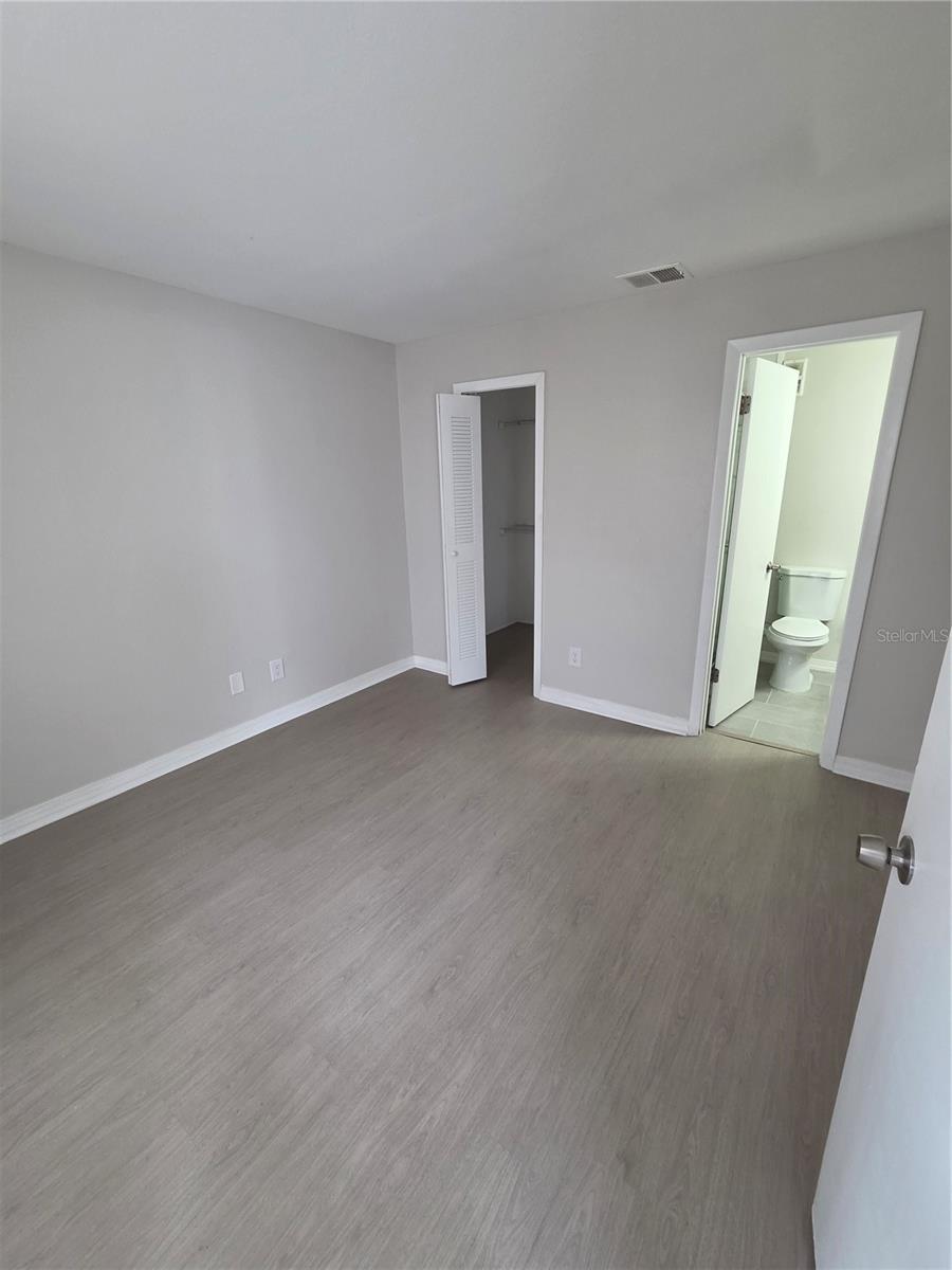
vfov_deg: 106.2
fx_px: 477
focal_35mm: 13
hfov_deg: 89.9
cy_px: 635
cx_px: 476
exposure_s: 1/60
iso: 200
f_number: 2.2
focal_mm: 2.2
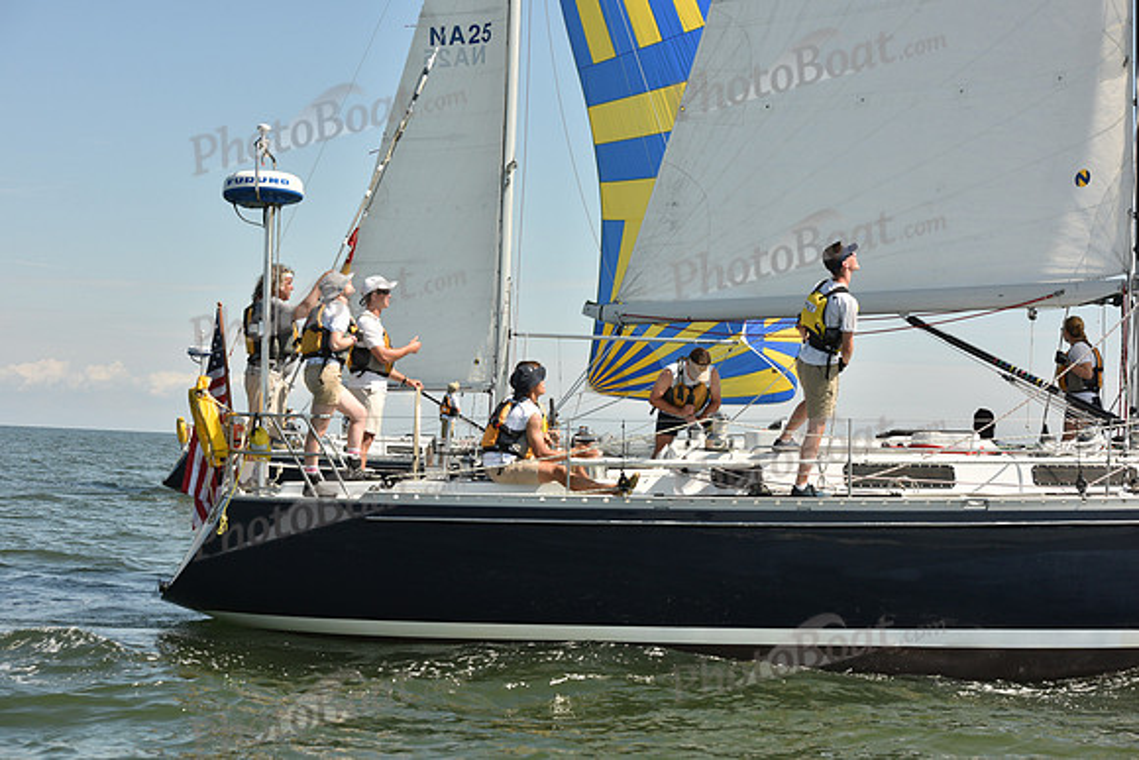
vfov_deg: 19.5
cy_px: 380
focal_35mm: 70
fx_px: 2215
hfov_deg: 28.8
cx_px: 570
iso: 320
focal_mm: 70
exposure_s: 1/1000
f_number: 9
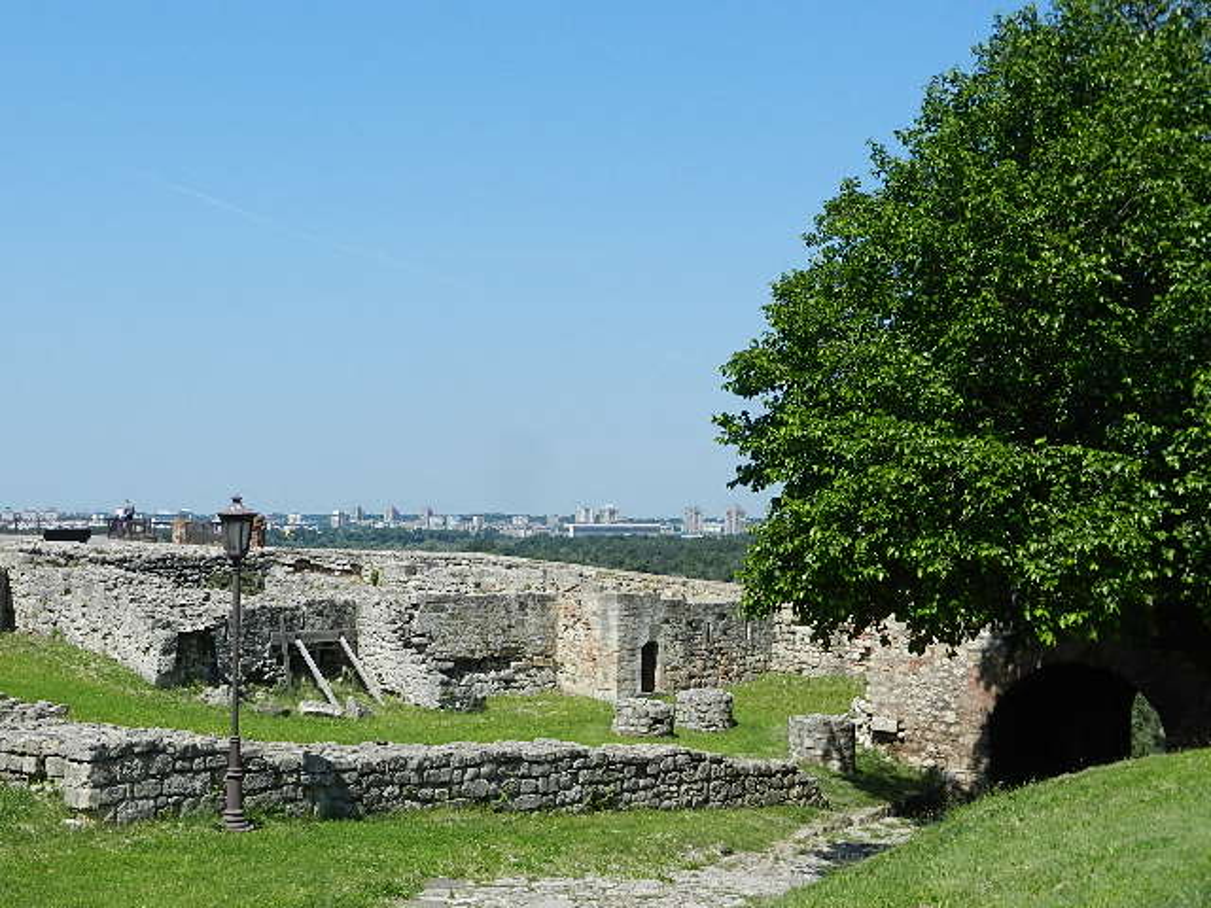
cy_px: 454
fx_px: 1574
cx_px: 606
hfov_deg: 42.1
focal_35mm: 45
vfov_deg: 32.2
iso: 160
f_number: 4.2
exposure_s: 1/1250
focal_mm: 8.2
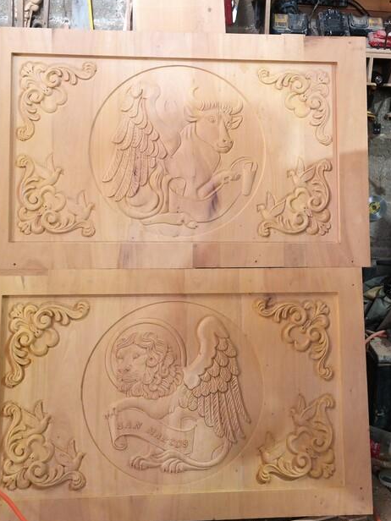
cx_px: 277
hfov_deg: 32.4
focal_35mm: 44
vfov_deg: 42.9
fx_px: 663
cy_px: 258
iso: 800
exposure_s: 1/40
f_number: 3.5
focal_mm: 20
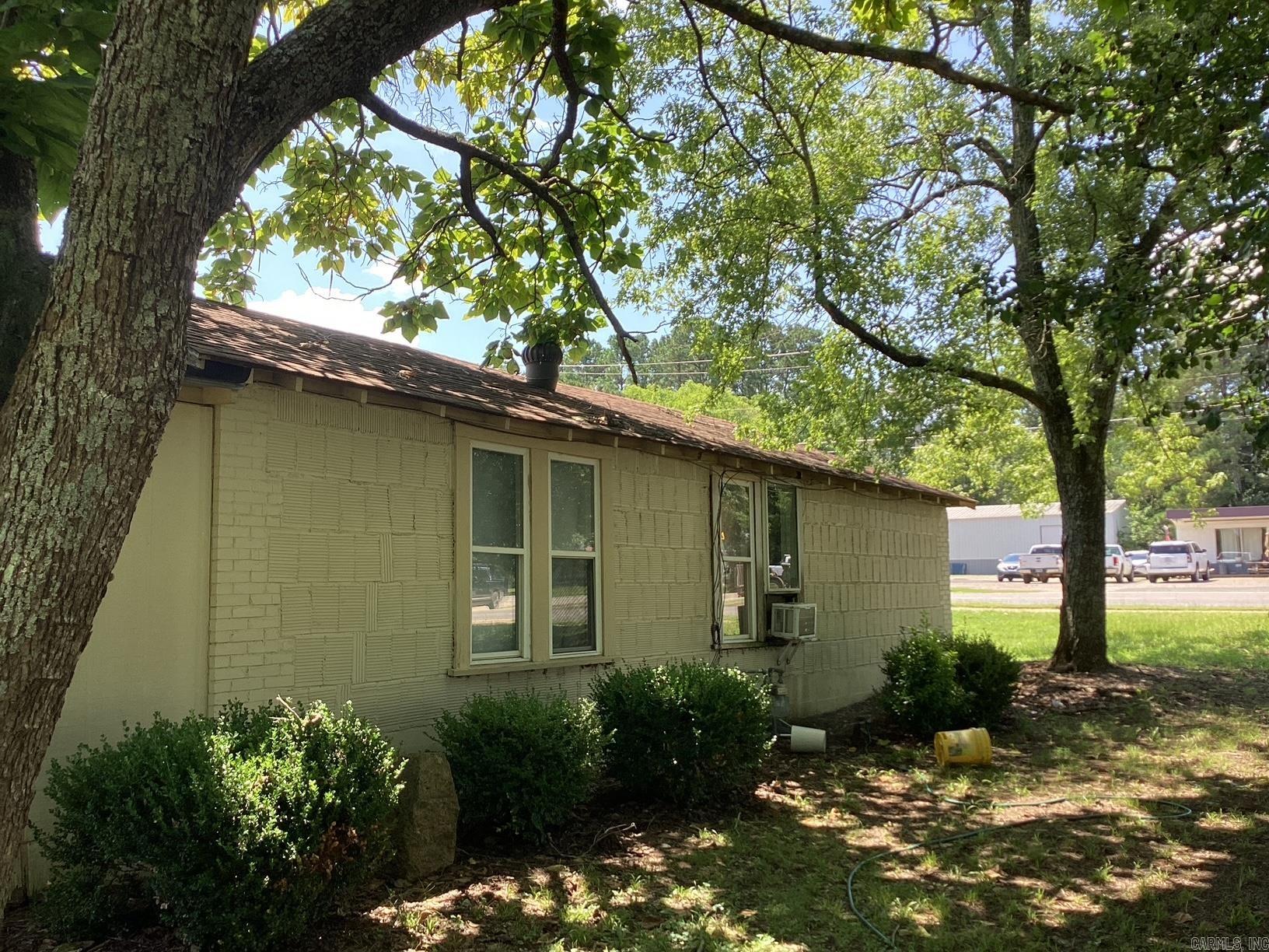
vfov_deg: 45.4
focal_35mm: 31
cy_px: 476
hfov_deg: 58.4
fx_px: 1136
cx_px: 634
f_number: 2.4
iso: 25
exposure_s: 1/179
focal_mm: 3.3
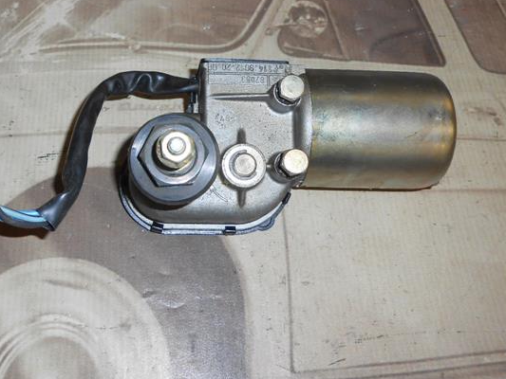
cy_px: 126
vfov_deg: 36.5
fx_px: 570
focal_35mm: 39
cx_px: 179
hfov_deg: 47.3
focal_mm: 4.6
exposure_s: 1/25
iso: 80
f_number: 3.5
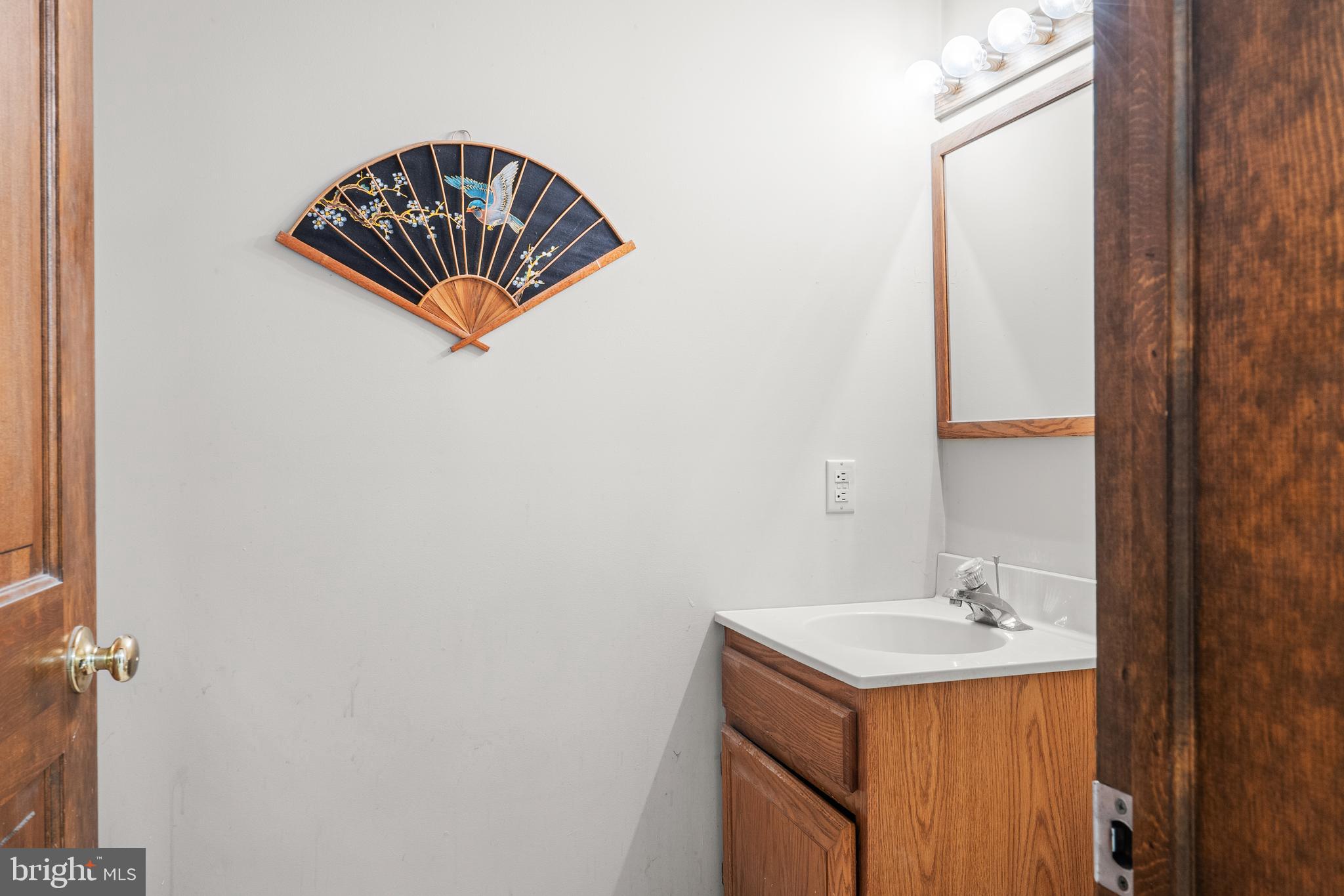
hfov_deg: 71.5
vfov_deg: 51.3
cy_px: 448
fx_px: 933
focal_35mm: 25
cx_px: 672
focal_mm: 17
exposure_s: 3.2
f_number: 9
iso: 250
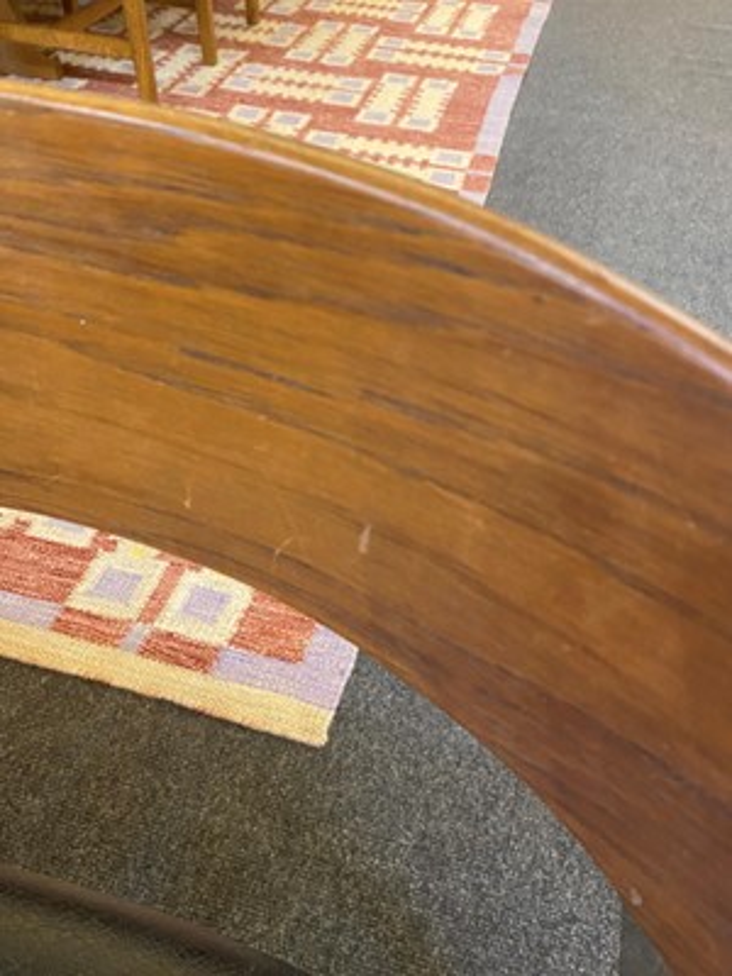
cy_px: 488
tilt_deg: -48.1
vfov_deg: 67.3
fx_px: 733
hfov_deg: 53.1
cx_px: 366
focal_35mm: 26
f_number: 1.8
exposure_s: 1/50
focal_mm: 4.25
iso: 250
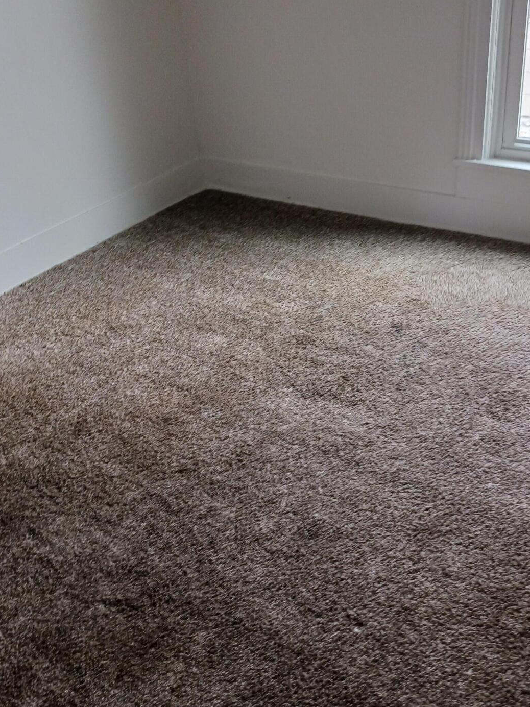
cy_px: 370
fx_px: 797
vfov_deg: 47.9
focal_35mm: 39
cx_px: 321
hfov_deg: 36.7
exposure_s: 1/50
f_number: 1.8
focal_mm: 4
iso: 250
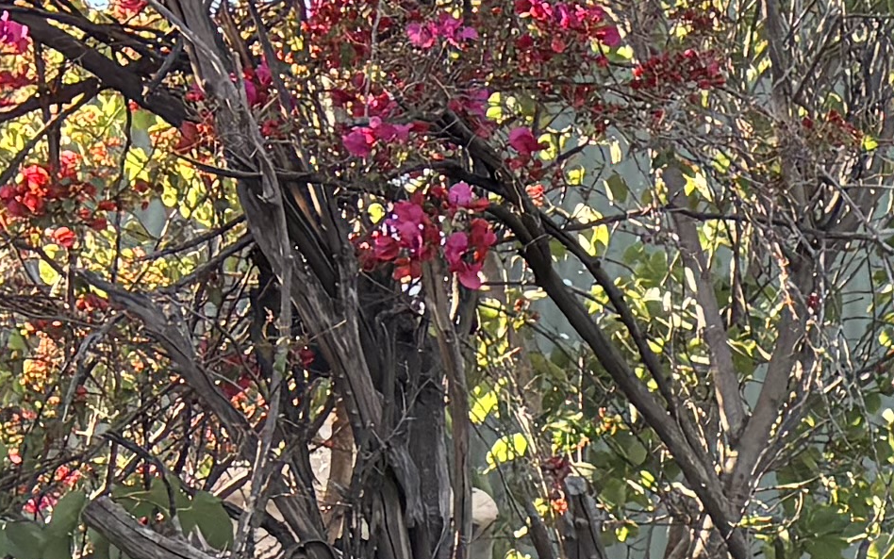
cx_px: 1775
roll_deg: +0.2
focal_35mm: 166
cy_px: 888
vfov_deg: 7.7
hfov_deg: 11.4
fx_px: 4045
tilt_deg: +10.6
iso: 64
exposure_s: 1/618
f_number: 1.6
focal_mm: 5.96
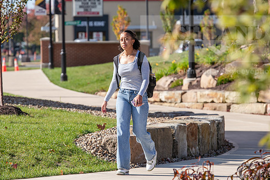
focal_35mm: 204
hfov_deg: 10.1
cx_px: 124
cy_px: 83
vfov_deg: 6.7
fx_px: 1530
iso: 160
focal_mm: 170
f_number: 5.6
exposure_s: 1/400
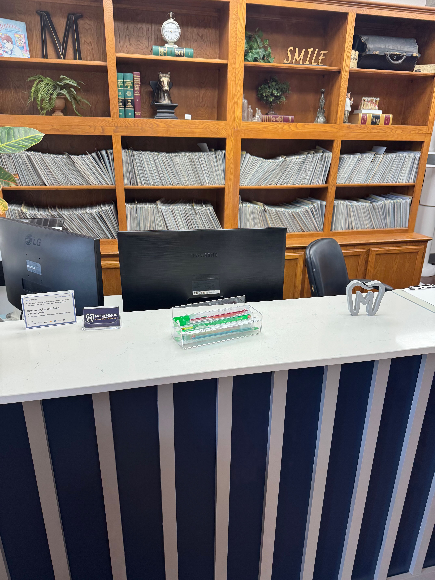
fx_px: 402
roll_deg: -0.5
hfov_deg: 56.8
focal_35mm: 24
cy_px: 290
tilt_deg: -21.4
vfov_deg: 71.6
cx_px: 218
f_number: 1.78
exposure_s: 1/120
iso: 125
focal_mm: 6.76
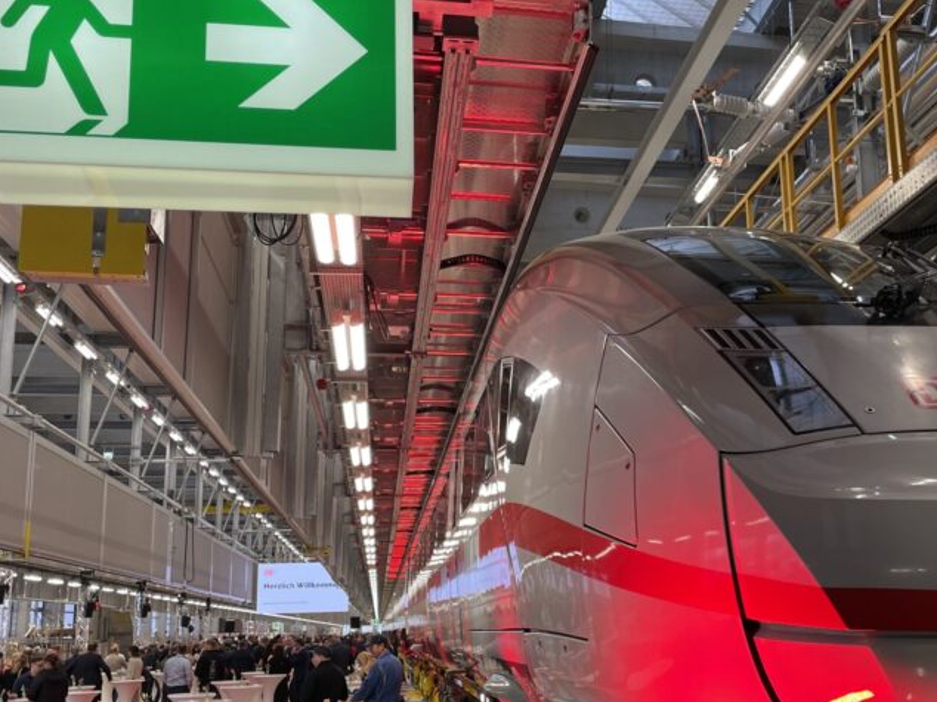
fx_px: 1136
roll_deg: +1.6
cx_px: 581
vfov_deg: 34.3
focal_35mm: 42
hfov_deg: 44.5
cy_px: 402
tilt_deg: +10.8
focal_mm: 4.2
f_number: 1.6
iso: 100
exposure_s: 1/113
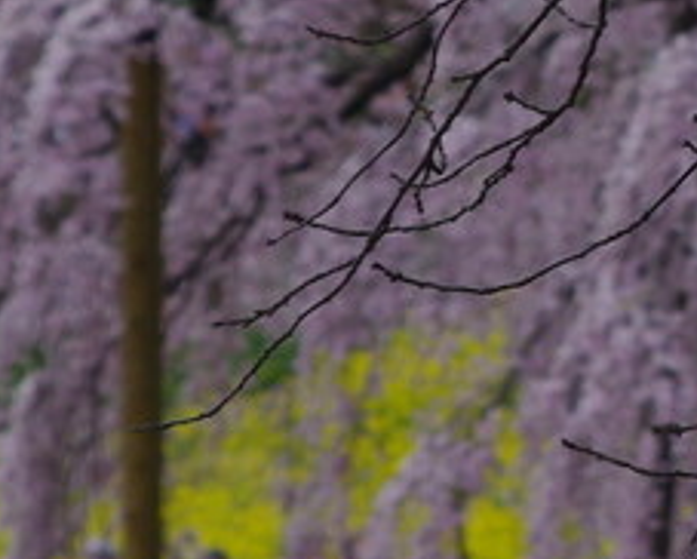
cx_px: 1609
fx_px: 16558
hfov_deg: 2.4
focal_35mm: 802
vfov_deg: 1.9
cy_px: -34
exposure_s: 1/200
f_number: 11
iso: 400
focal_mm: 107.5
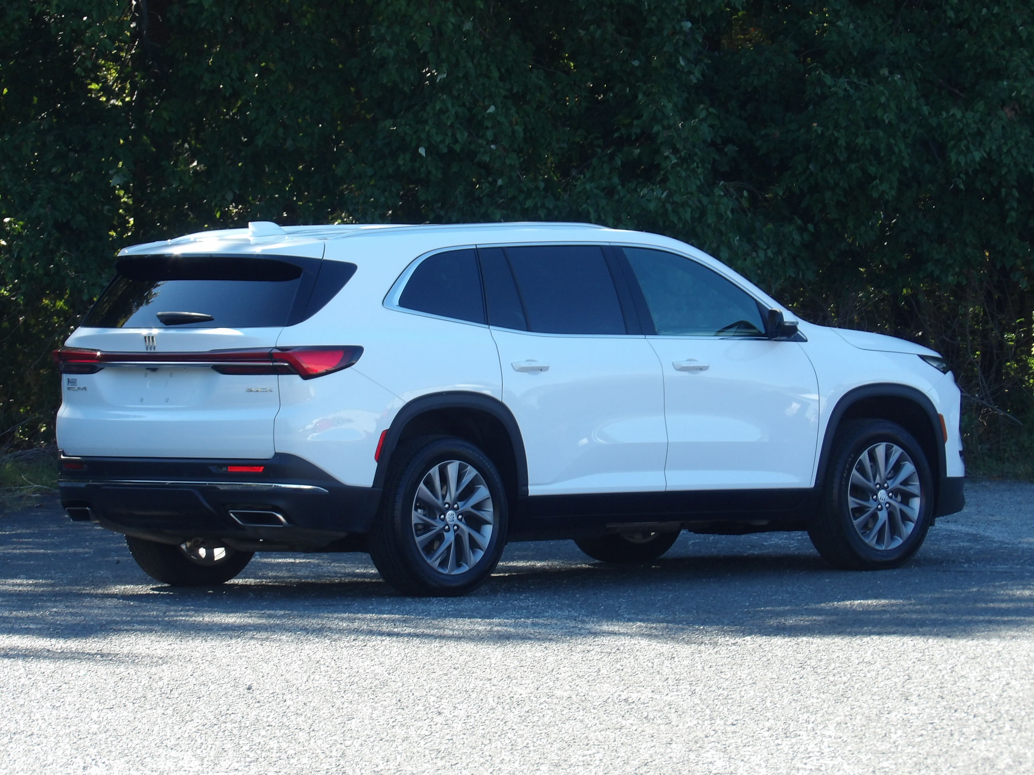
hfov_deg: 8.9
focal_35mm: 222
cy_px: 388
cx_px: 517
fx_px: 6631
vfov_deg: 6.7
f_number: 4.5
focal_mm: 39.8
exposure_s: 1/130
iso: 100
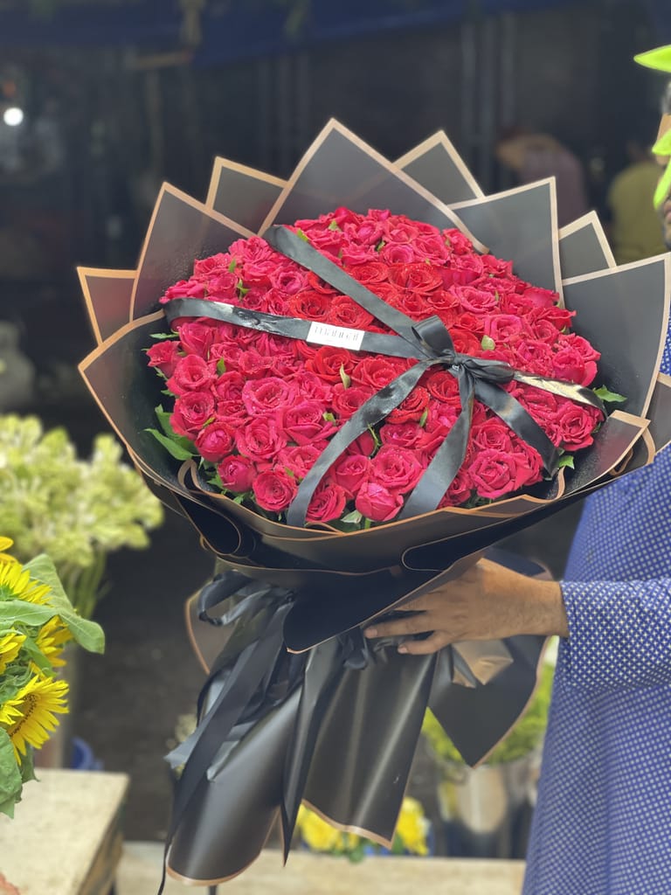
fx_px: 1654
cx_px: 336
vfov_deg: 30.3
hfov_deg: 22.9
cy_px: 448
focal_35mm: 64
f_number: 2.2
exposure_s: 1/51
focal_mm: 7.5
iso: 160
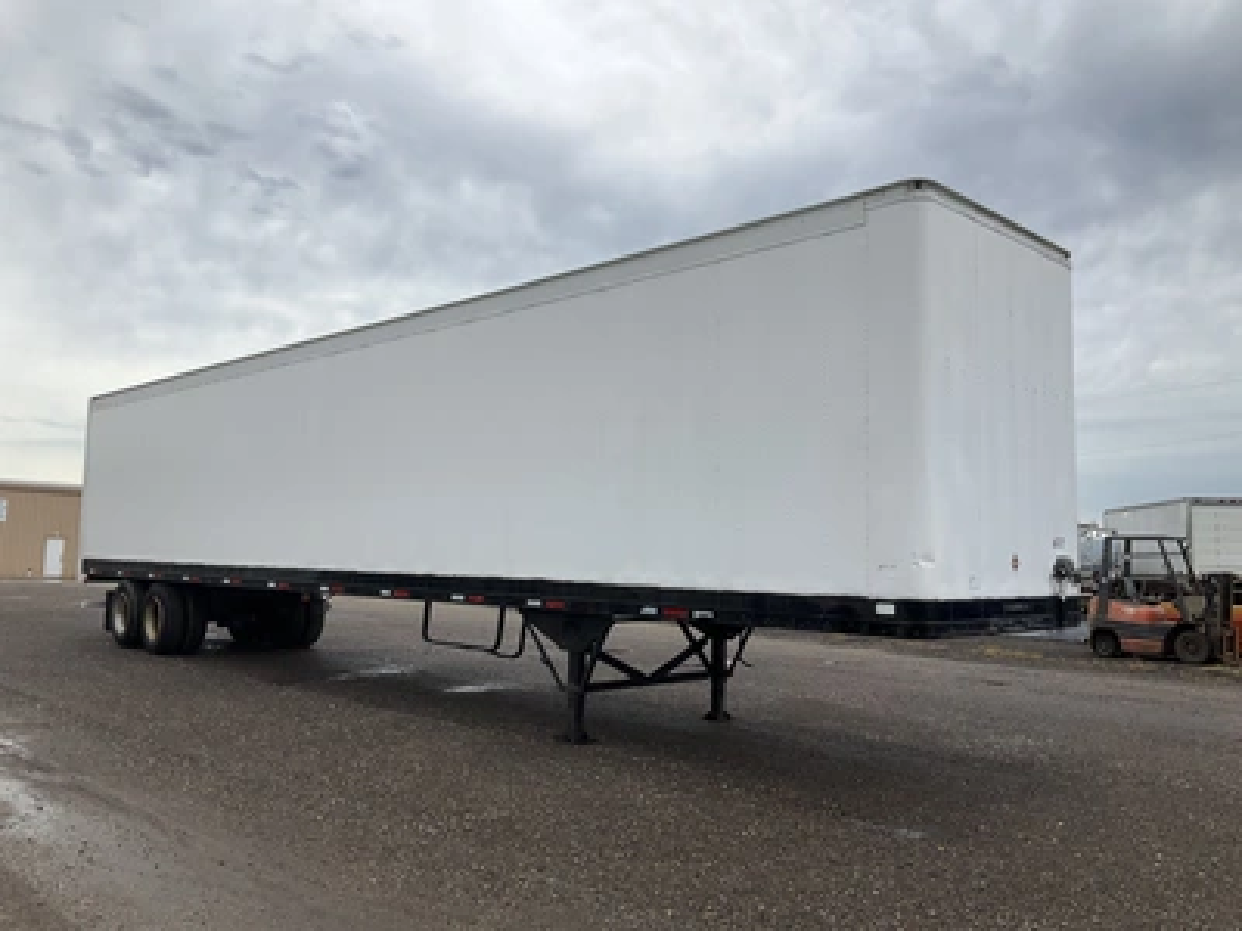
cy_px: 466
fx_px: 1041
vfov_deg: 48.2
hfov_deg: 61.7
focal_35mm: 29
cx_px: 621
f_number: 1.8
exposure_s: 1/1786
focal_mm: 3
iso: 25
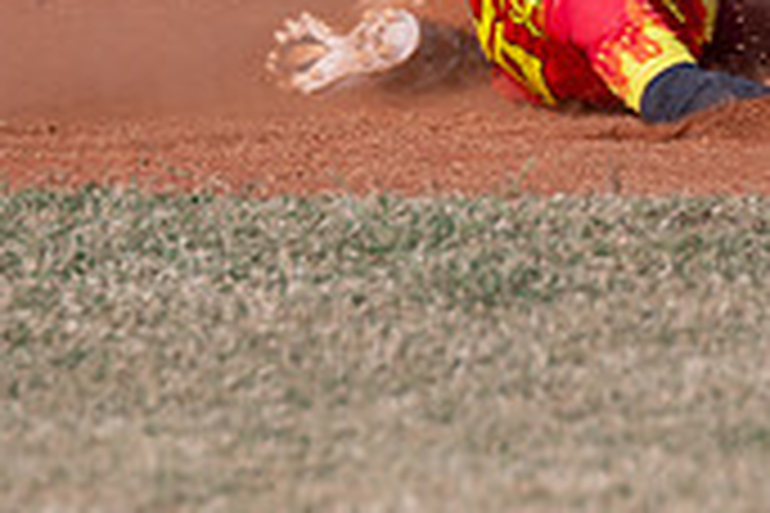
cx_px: 193
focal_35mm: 1175
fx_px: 25130
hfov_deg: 1.8
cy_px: -369
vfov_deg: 1.2
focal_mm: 280
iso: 180
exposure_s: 1/1000
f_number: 5.6
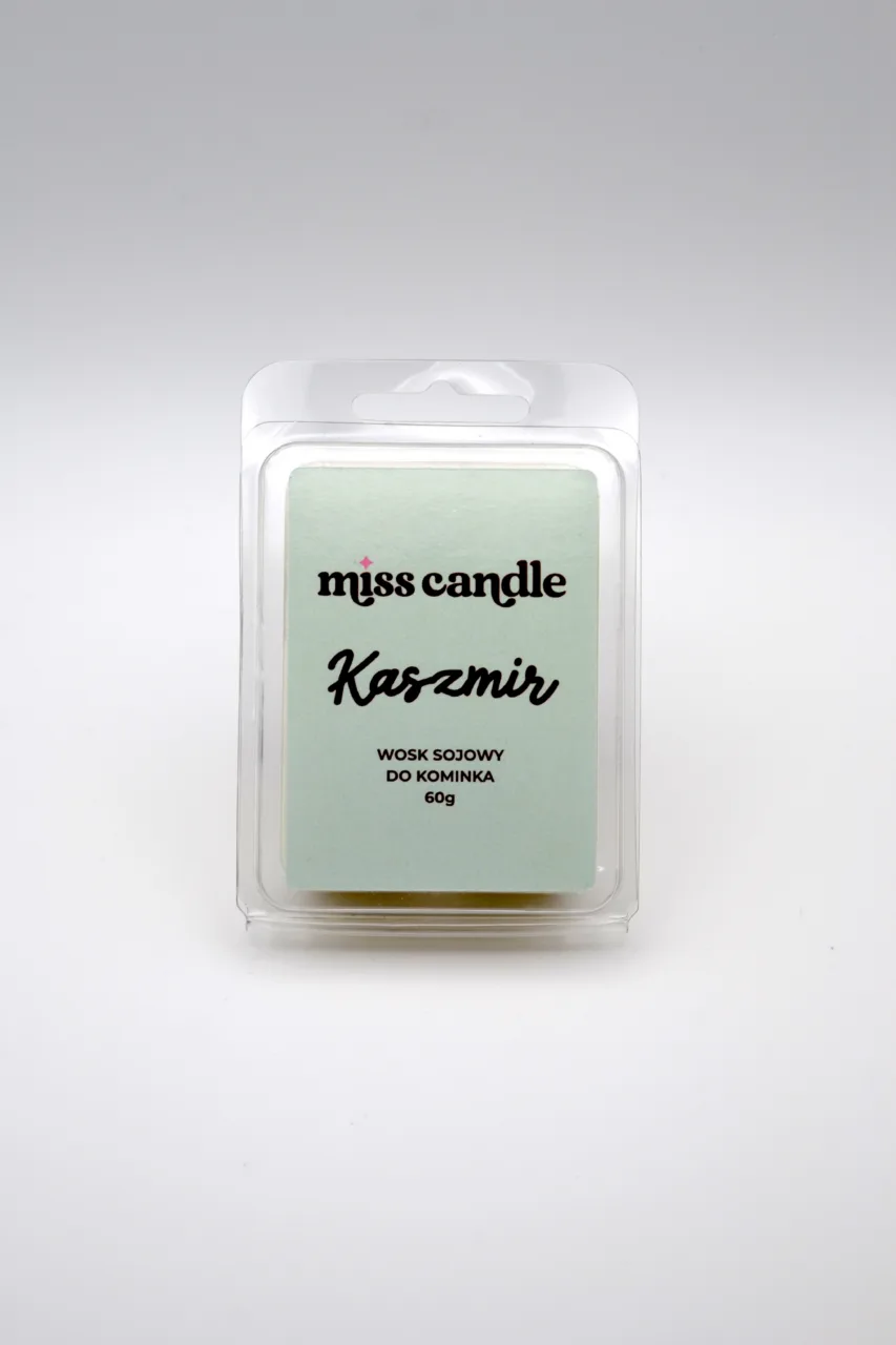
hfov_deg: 16.5
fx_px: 3081
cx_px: 448
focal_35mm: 82
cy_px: 672
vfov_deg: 24.6
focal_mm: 55
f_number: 5.6
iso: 100
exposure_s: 1/80
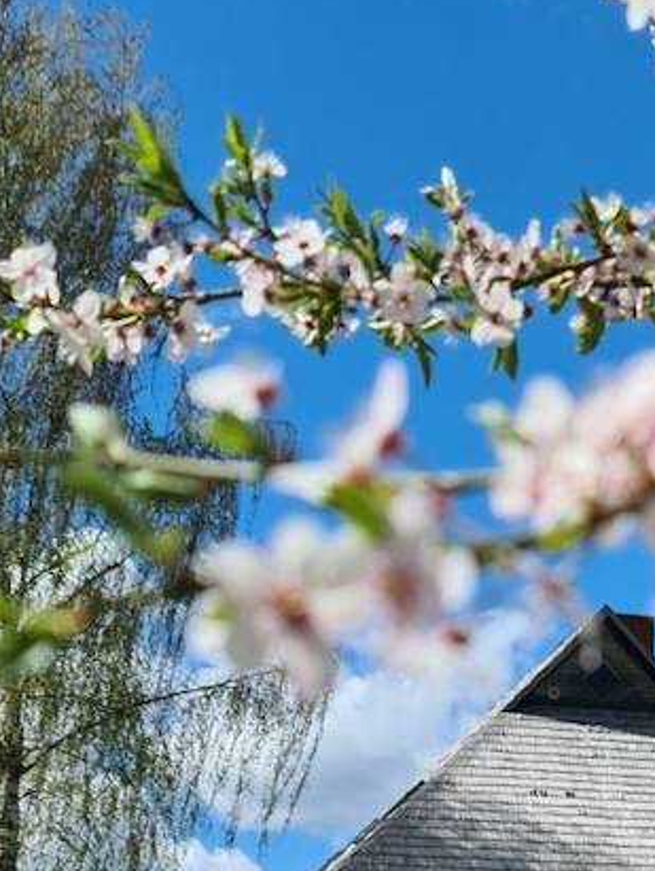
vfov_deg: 20.9
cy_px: 1266
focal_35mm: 81
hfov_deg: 18.1
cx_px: 500
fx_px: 2040
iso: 50
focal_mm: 7
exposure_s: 1/1060
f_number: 1.8
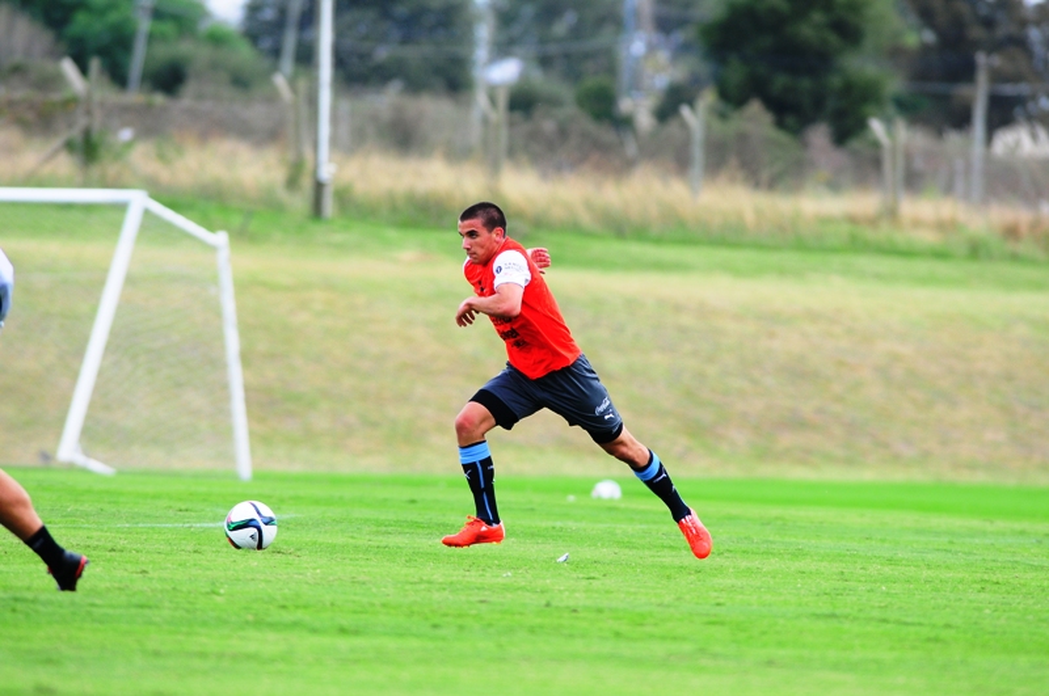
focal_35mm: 450
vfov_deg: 3.0
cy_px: 348
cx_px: 524
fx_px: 13094
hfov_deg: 4.6
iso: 400
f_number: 4.5
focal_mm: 300
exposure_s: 1/800
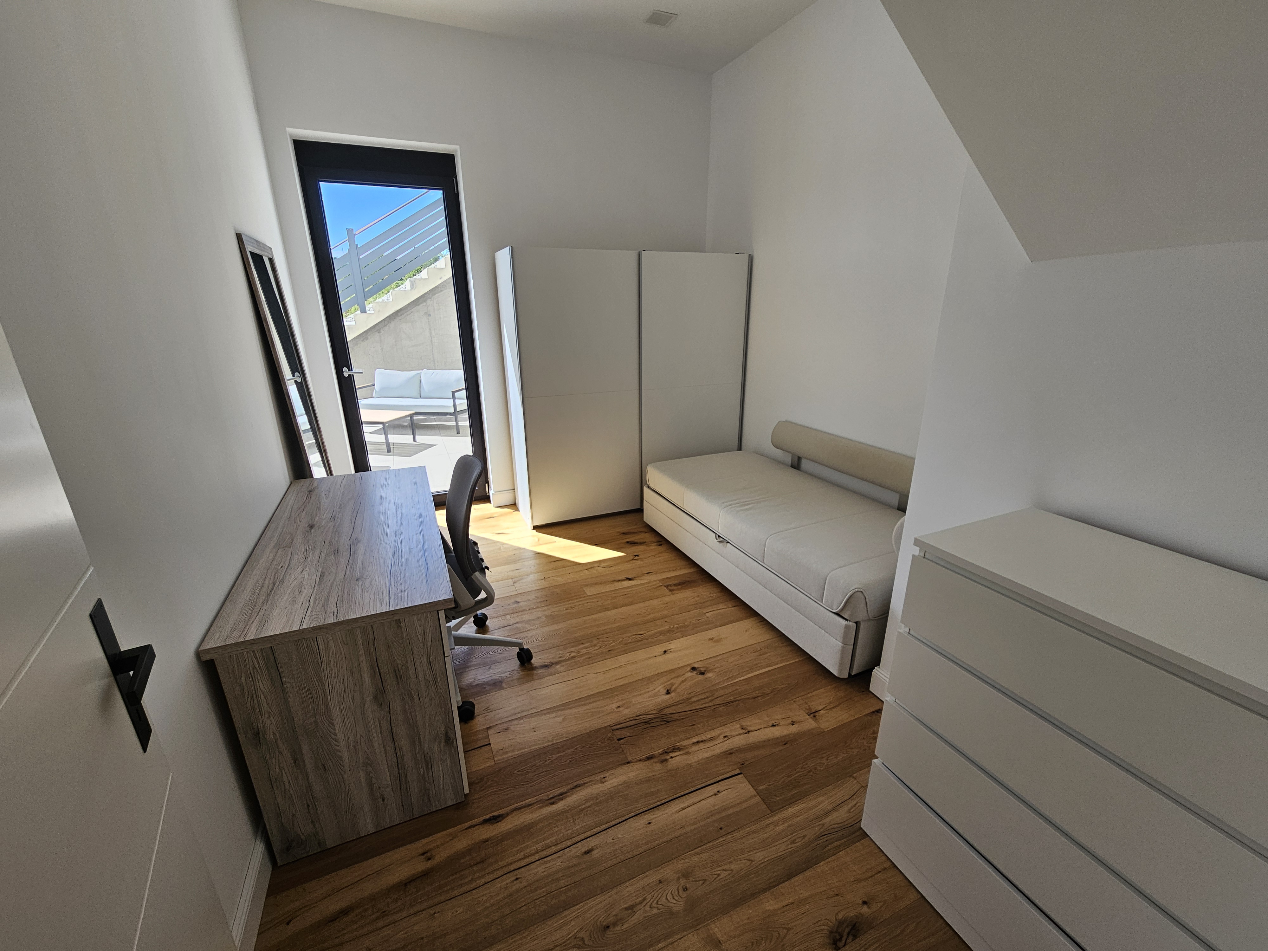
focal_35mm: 13
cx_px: 634
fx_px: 476
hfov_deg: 106.2
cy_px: 476
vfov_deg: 89.9
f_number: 2.2
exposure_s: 1/312
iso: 50
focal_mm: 2.2
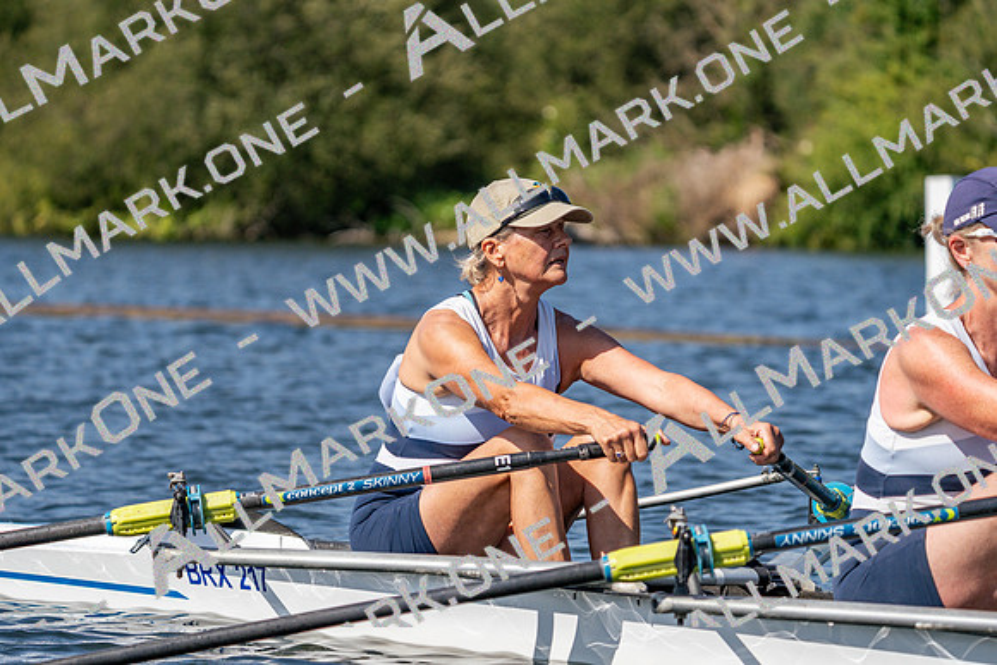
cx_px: 498
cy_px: 332
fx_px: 5540
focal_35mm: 200
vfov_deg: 6.9
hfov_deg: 10.3
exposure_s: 1/2000
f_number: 5.6
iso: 200
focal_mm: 200
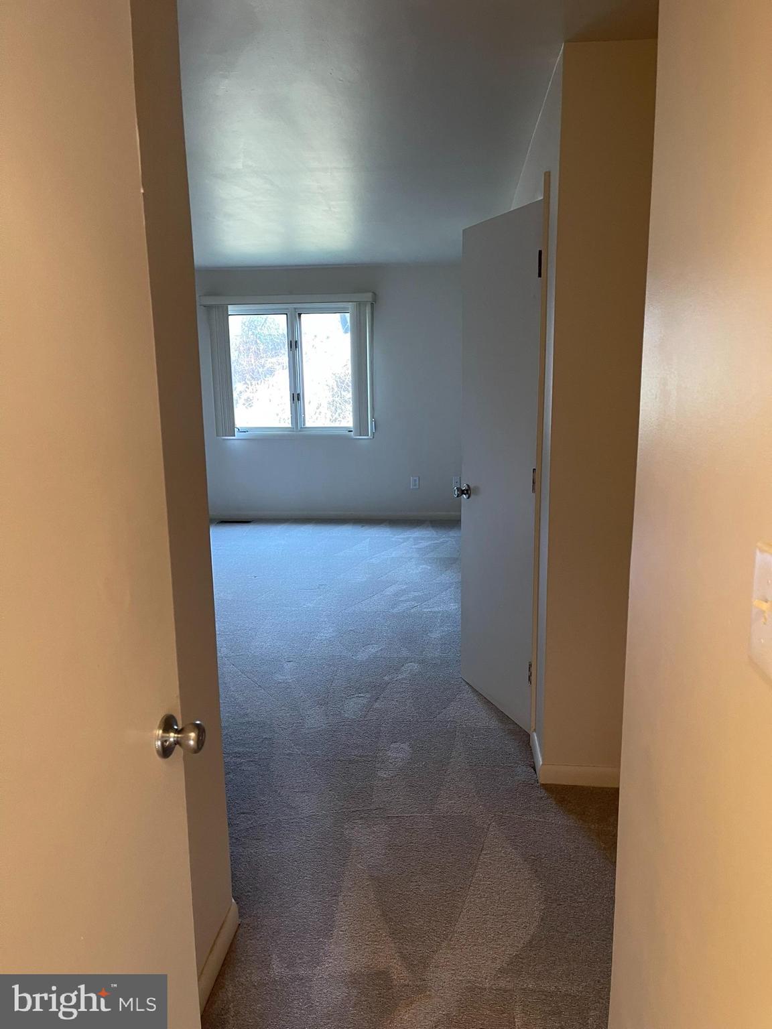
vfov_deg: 69.4
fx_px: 743
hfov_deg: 54.9
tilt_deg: -10.8
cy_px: 514
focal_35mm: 25
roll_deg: +2.6
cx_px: 386
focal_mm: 5.1
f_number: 1.6
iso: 250
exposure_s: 1/60
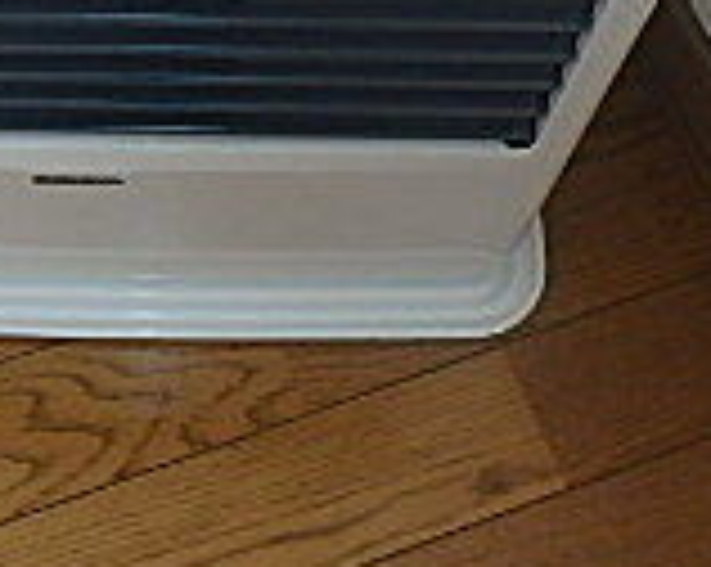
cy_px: -90
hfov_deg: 22.4
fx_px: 1744
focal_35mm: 83
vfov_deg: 17.7
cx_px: 40
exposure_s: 1/50
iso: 200
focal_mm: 3.7
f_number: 3.5
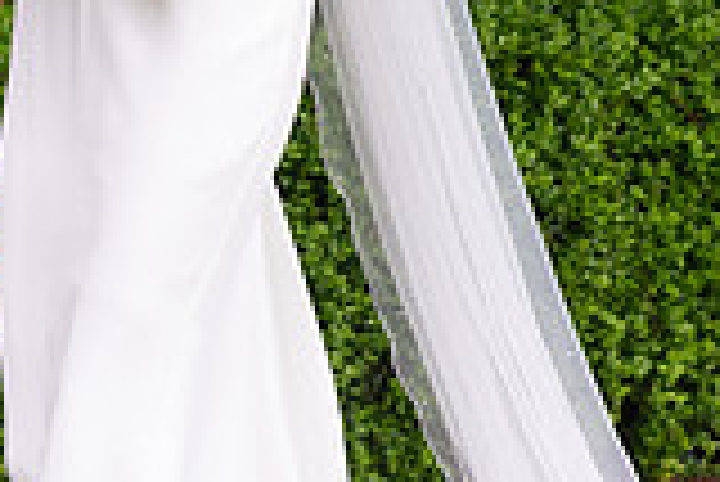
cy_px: -286
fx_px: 7627
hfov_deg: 5.4
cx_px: -94
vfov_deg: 3.6
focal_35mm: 381
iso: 250
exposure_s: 1/200
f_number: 3.5
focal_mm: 105
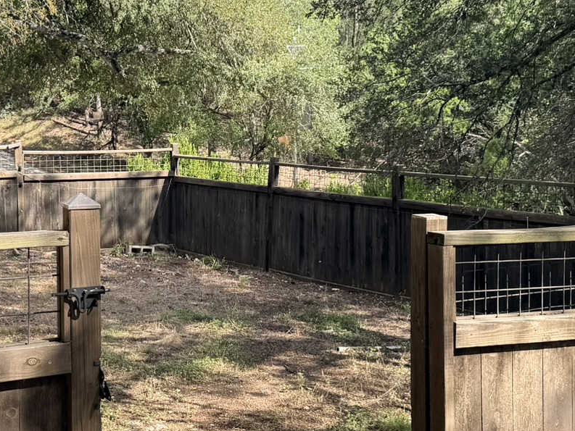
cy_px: 162
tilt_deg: -2.4
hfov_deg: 31.1
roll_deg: +0.9
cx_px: 215
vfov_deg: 23.6
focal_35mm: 62
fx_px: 1030
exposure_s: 1/1385
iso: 80
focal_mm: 6.76
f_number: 1.78
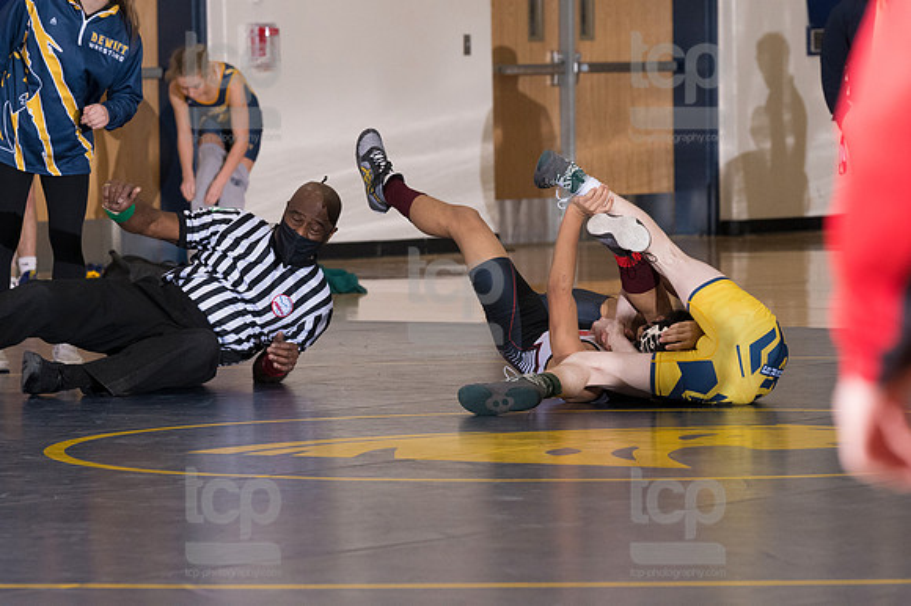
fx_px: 6247
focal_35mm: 247
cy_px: 303
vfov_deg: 5.6
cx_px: 456
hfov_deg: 8.3
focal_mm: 165
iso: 2000
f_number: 5.6
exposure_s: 1/250
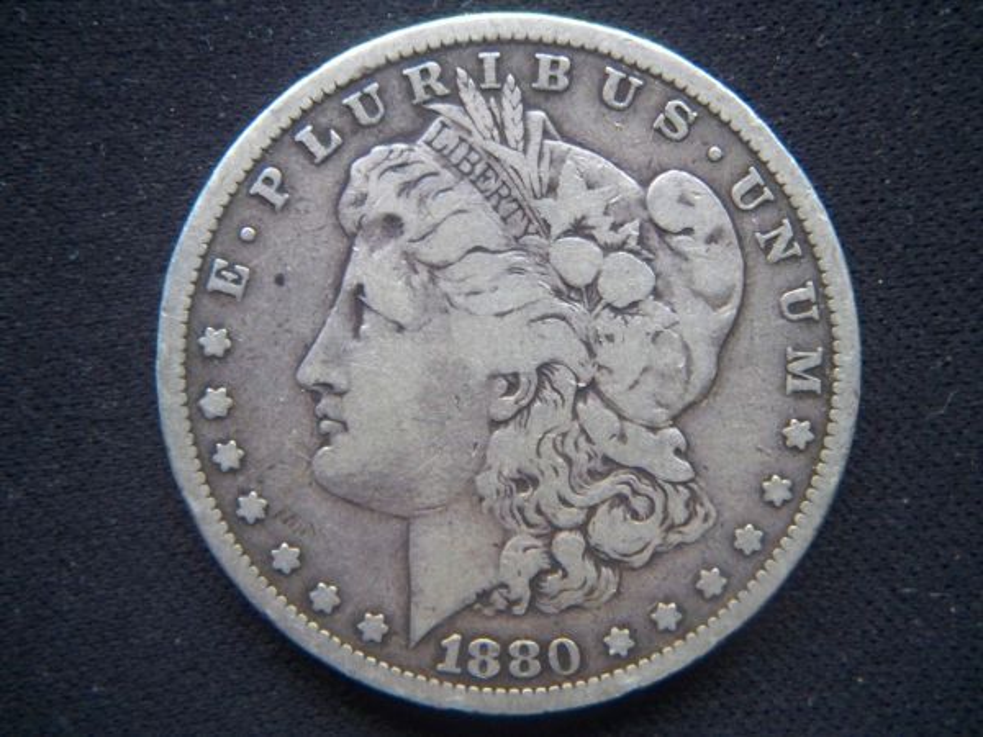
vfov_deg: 40.7
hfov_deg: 52.6
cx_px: 492
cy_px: 368
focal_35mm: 35
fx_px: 994
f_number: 3.1
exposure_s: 1/25
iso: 400
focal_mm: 6.3
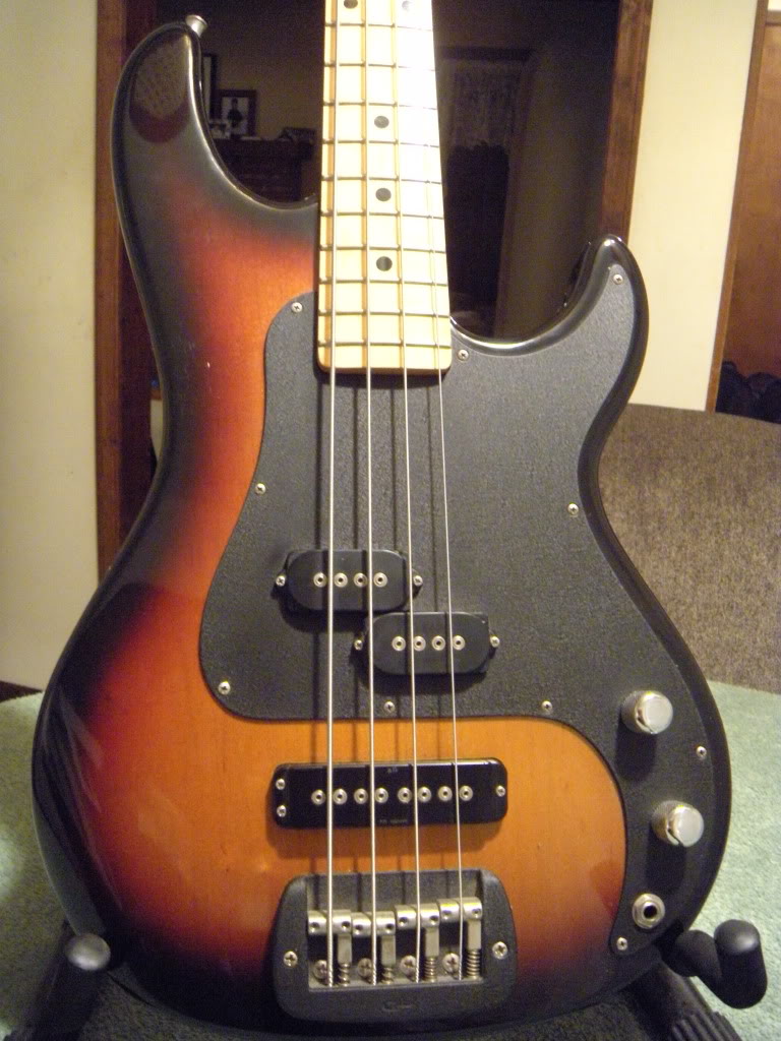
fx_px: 1053
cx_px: 390
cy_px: 520
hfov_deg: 40.7
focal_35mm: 35
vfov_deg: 52.6
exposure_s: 1/8.7
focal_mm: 5.9
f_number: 3.8
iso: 626
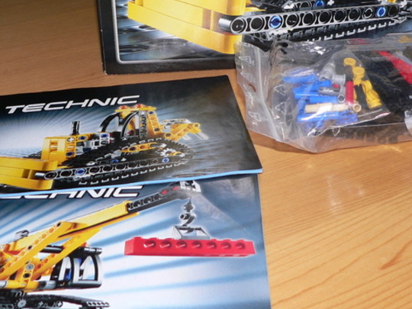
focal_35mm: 60
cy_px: 69
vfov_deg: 24.1
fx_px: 714
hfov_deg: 32.1
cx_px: 241
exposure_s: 1/60
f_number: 2.8
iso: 100
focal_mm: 6
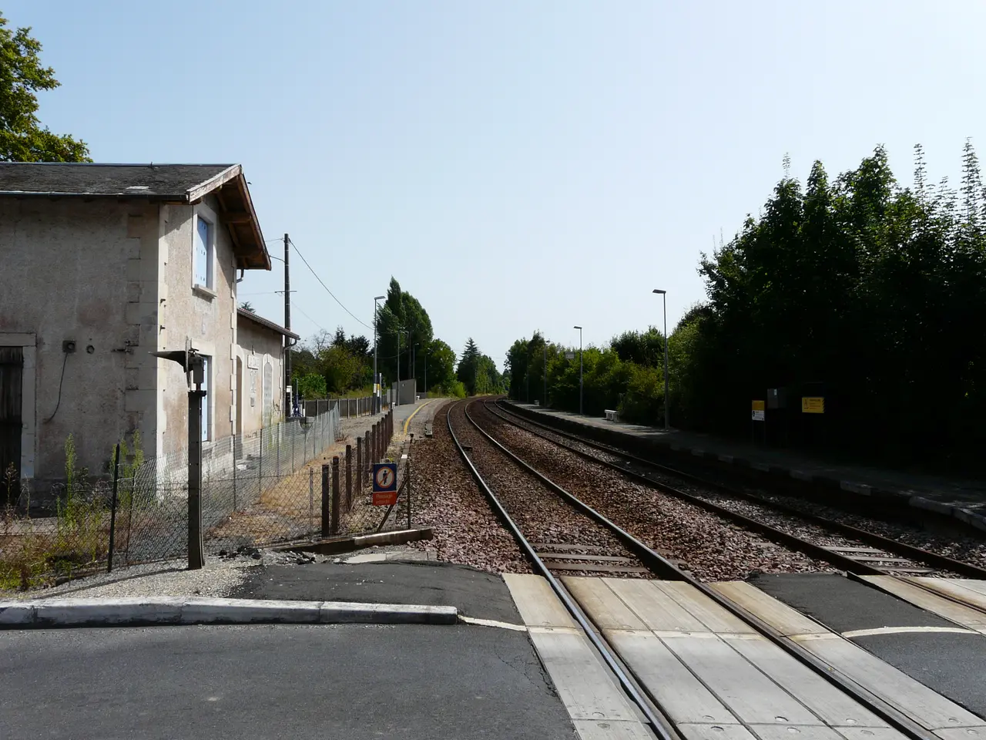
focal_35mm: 28
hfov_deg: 63.4
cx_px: 493
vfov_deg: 49.7
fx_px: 798
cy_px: 370
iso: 100
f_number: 6.3
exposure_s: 1/400
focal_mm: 4.6
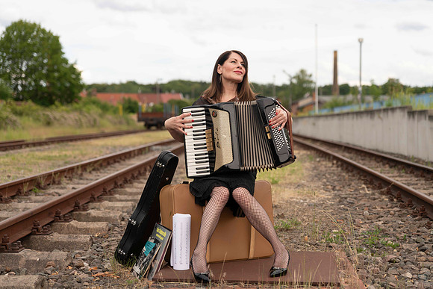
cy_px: 144
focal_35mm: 65
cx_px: 216
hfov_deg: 31.0
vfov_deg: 20.9
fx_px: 782
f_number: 2.8
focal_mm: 65
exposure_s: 1/800
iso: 64
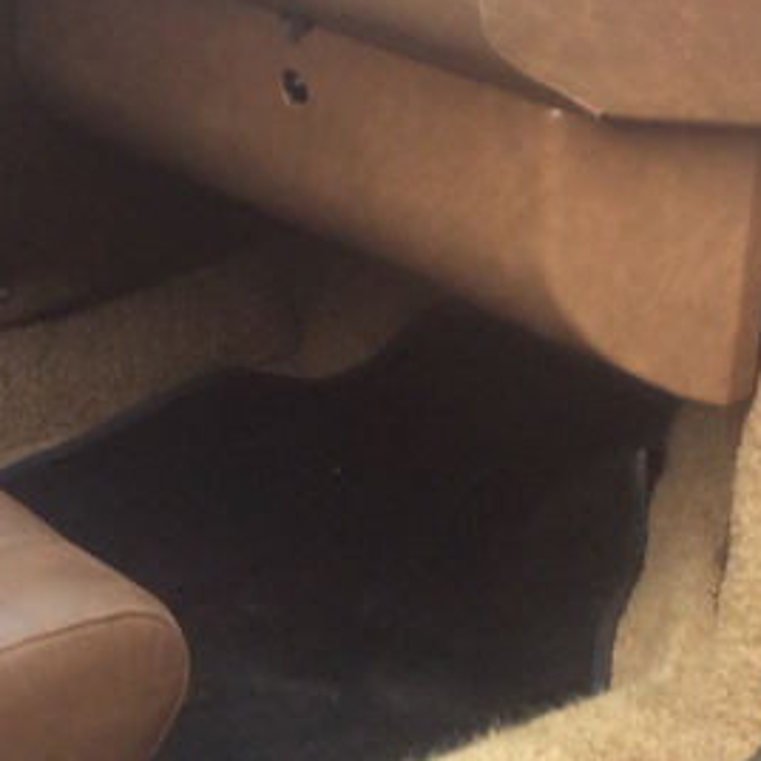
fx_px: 2686
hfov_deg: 15.7
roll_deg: +0.2
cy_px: 305
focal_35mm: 108
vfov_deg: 16.1
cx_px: -68
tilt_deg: -23.6
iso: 40
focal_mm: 3.3
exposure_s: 1/100
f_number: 2.4
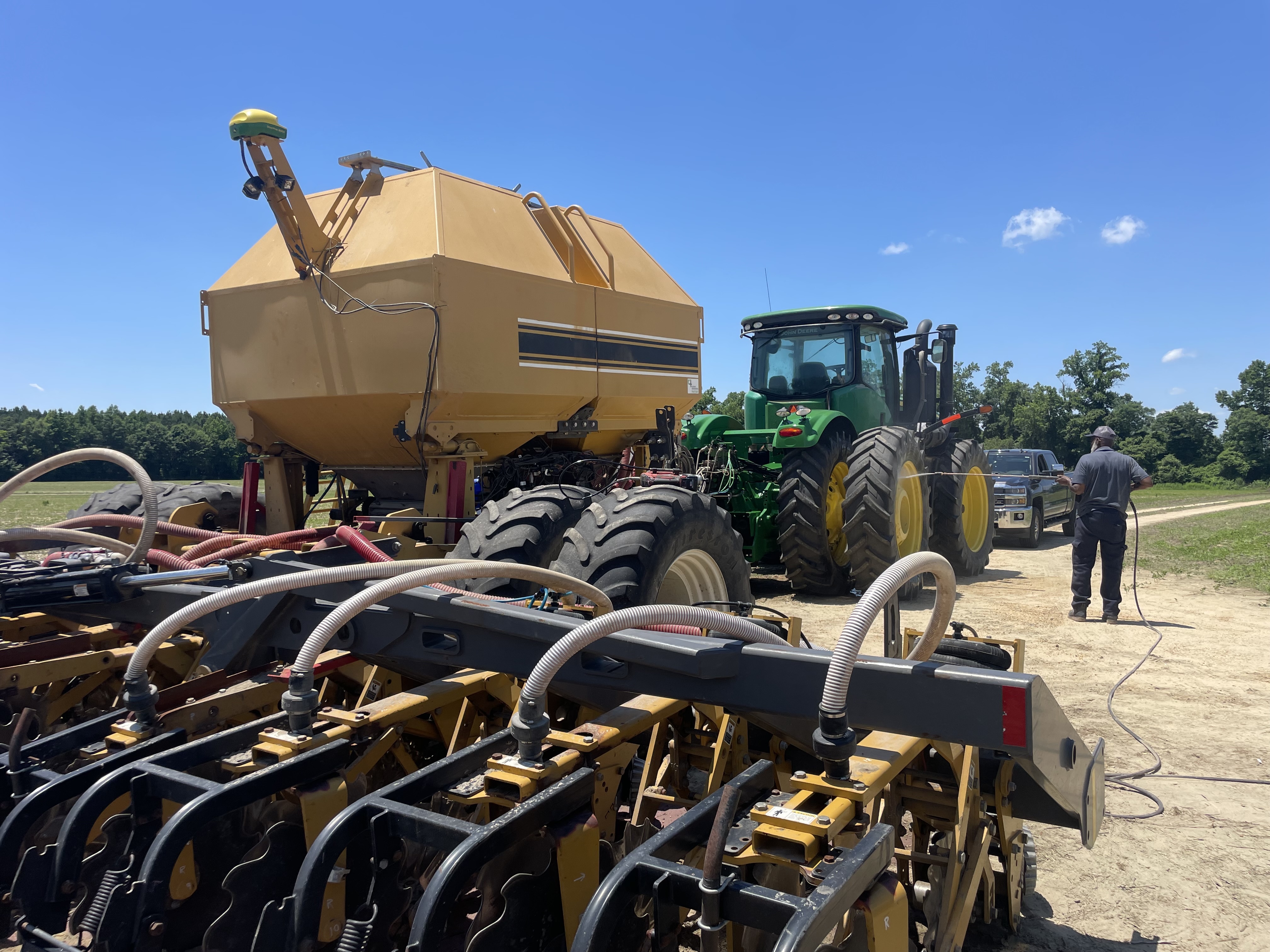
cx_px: 635
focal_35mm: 26
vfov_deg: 53.1
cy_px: 476
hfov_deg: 67.3
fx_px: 954
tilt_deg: +1.6
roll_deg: -0.6
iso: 32
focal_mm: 4.2
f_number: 1.6
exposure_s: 1/3300
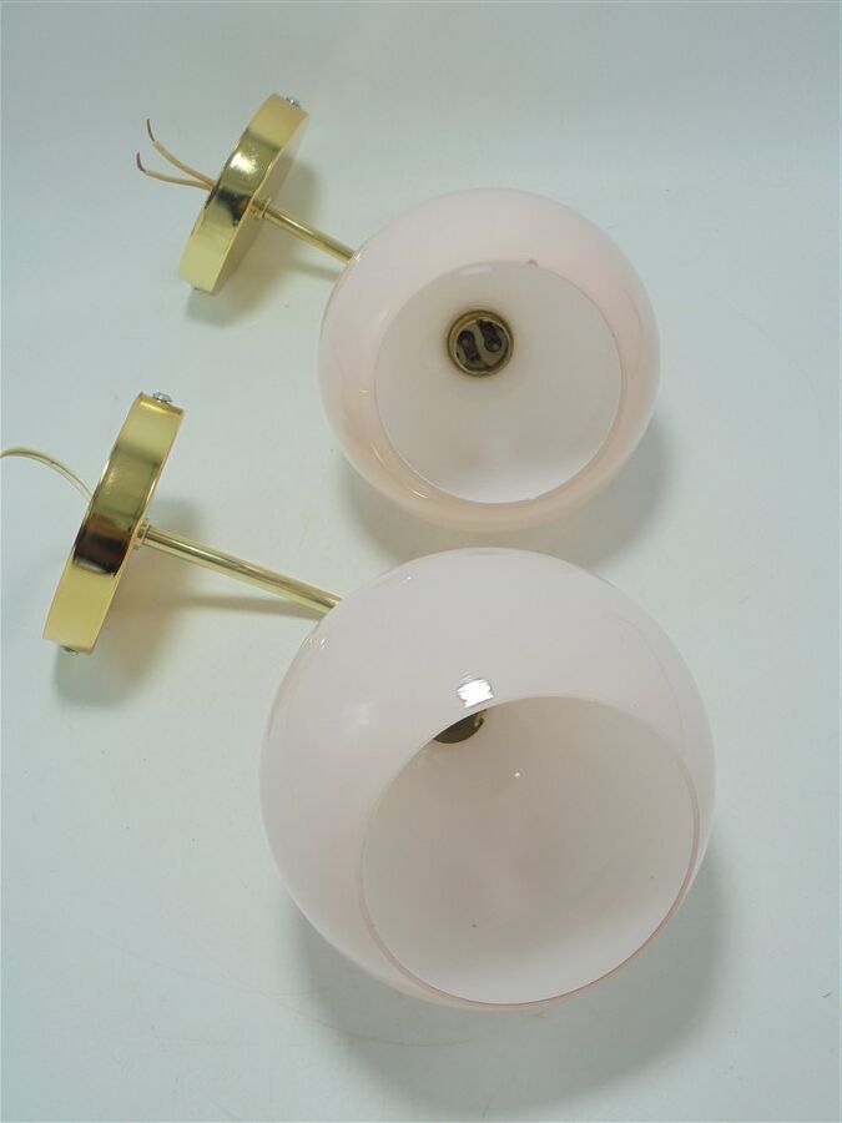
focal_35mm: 34
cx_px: 421
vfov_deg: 54.0
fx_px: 1103
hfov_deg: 41.8
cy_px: 562
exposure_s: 1/80
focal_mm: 6.1
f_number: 4
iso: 100
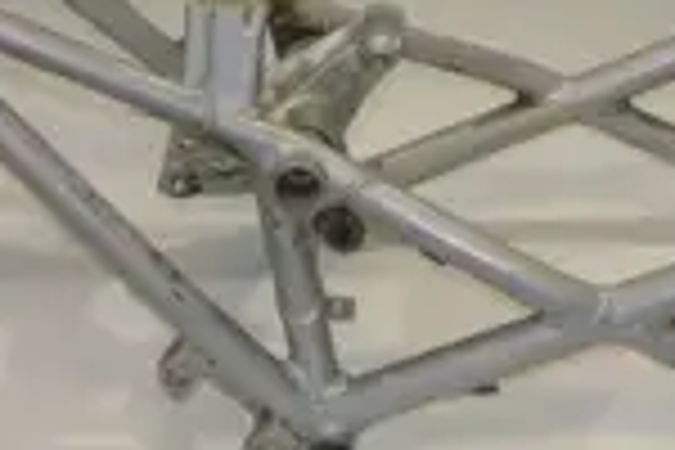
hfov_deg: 18.4
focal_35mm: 111
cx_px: 387
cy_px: -36
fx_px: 2081
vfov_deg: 12.2
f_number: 3.8
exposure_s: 1/60
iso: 200
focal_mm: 11.8
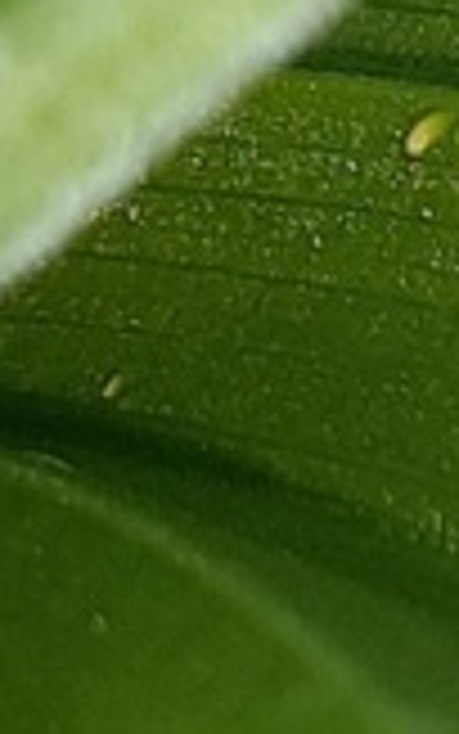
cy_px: -126
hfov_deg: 10.5
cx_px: -547
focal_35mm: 112
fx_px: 2240
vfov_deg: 17.8
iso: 40
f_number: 1.9
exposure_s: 1/100
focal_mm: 3.6
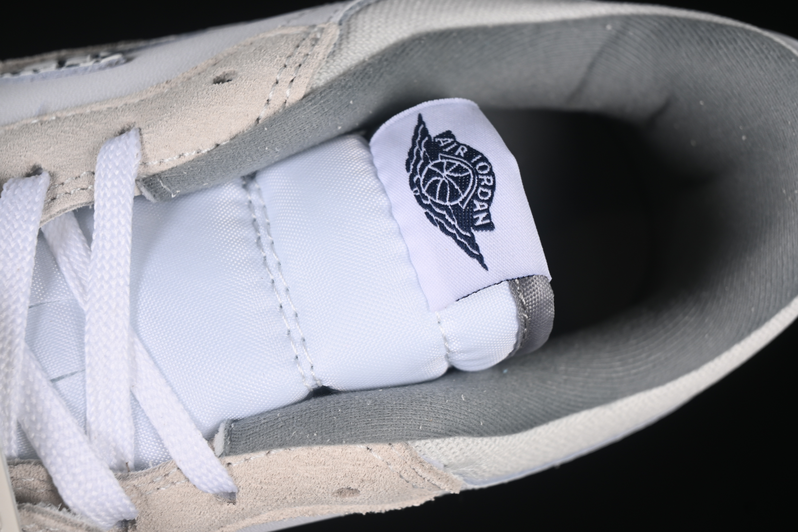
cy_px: 266
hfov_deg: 27.0
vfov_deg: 18.2
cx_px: 399
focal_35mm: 75
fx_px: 1662
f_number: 7.1
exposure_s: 1/80
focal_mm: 50
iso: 160
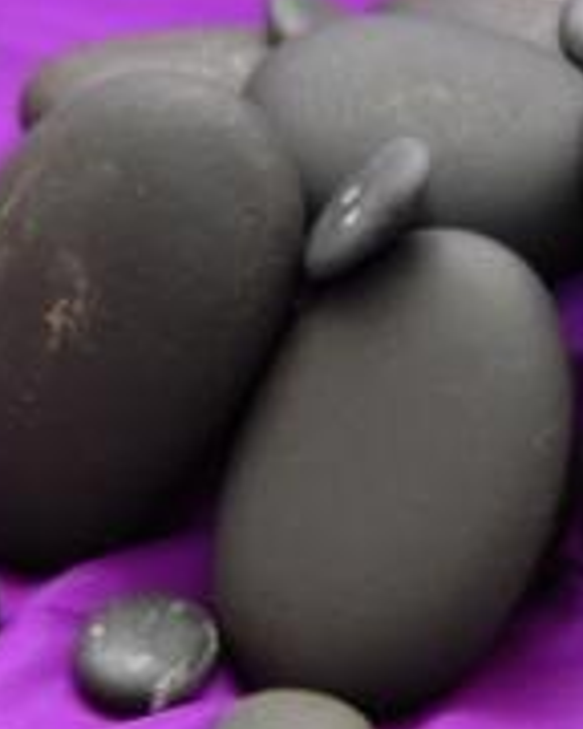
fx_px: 2416
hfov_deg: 13.7
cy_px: 259
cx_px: 494
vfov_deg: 17.1
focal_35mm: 112
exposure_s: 1/60
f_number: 5
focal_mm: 32
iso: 200
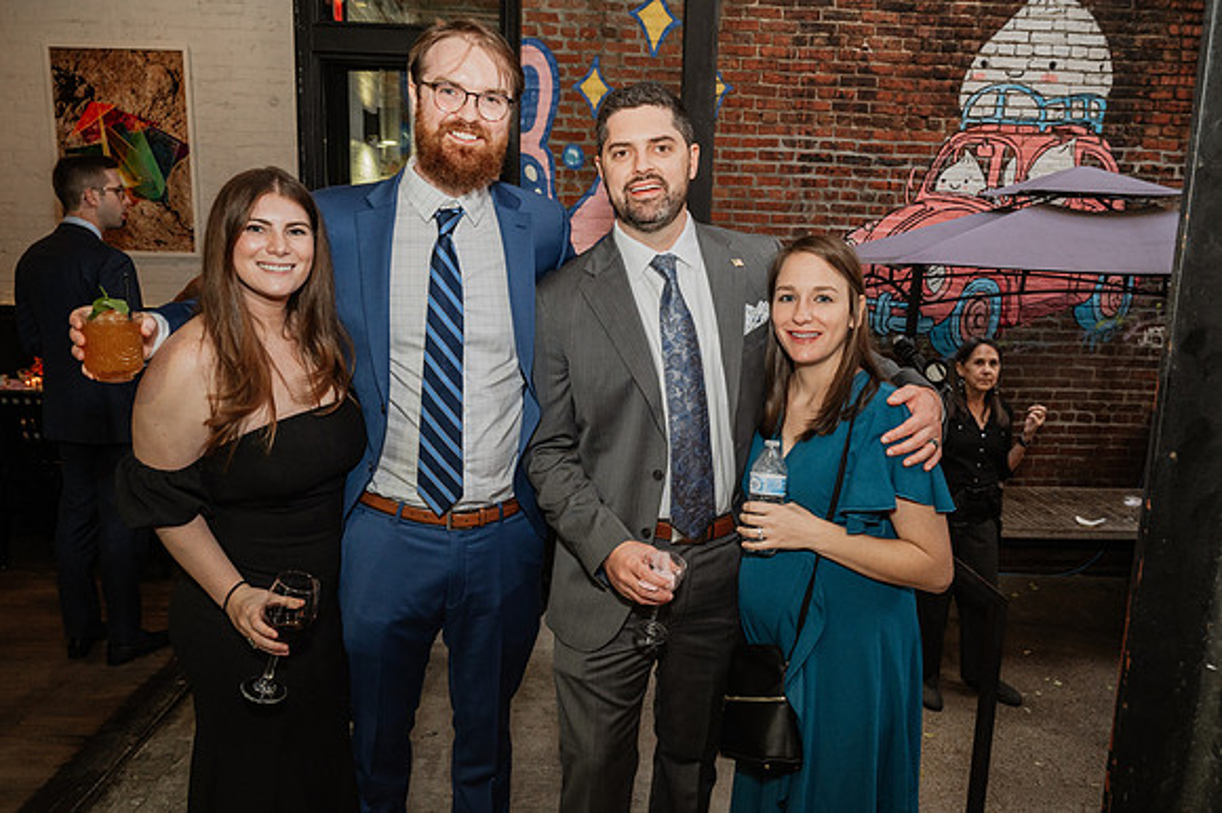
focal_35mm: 27
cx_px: 611
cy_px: 406
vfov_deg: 47.9
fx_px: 916
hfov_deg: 67.4
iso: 1600
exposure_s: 1/40
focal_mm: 27
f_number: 8
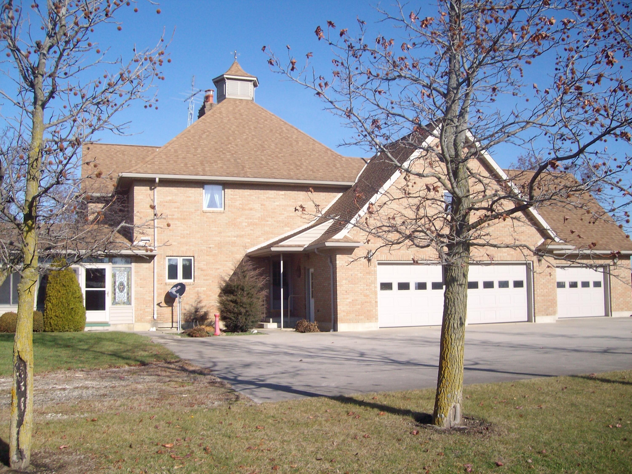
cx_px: 316
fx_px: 639
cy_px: 237
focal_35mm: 35
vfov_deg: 40.7
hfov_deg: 52.6
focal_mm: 5.8
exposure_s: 1/175
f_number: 7.2
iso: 80
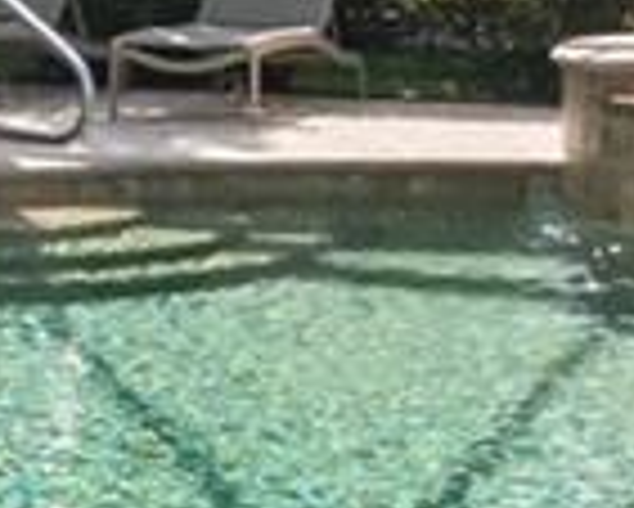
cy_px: -160
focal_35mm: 164
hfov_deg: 11.3
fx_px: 3079
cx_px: -279
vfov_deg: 9.3
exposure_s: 1/500
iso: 1600
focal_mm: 24
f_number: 16
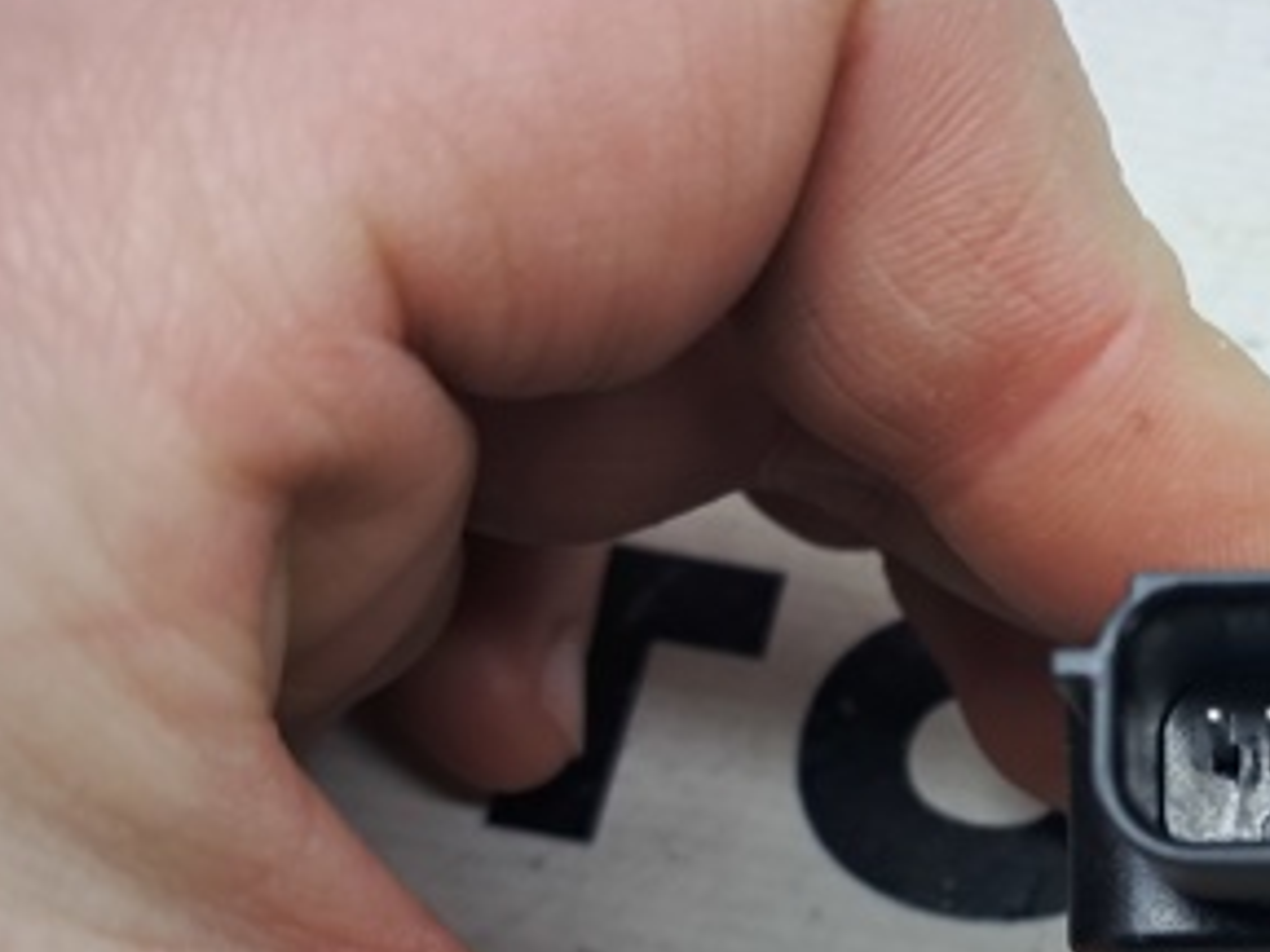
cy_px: 712
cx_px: 1213
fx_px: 2201
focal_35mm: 60
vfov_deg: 24.2
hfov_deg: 30.3
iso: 50
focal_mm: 4
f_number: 1.8
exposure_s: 1/50
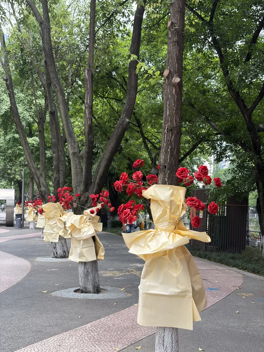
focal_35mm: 52
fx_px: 529
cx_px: 132
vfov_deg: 36.8
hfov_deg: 28.0
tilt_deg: +3.8
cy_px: 176
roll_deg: -1.4
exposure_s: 1/801
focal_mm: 5.96
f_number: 1.6
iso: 50
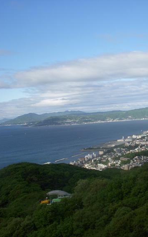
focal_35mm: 54
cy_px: 118
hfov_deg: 23.3
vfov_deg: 37.5
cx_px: 136
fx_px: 349
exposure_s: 1/320
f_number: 6.6
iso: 100
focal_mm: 6.3
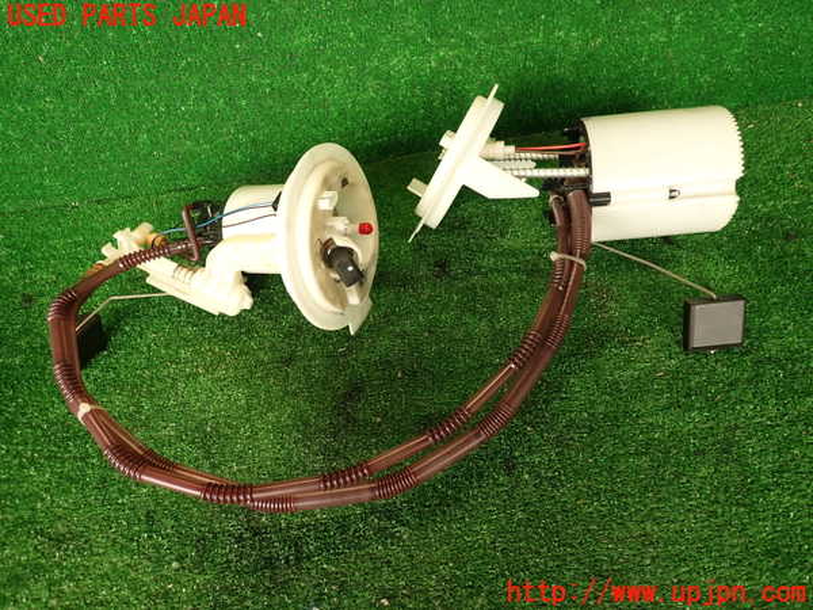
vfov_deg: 54.9
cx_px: 406
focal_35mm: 25
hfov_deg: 69.4
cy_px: 305
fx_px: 587
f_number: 2
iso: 125
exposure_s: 1/60
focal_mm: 4.5
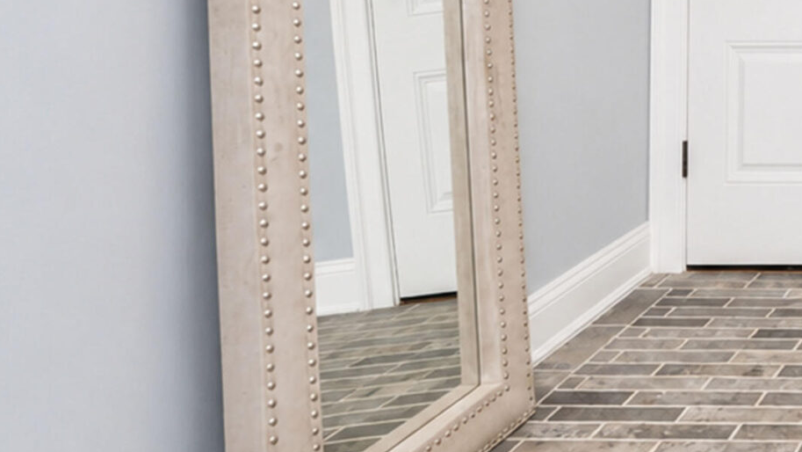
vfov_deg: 22.3
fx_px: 1031
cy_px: -125
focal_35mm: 48
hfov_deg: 31.8
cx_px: 1059
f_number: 4
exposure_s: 1/20
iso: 64
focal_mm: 16.5
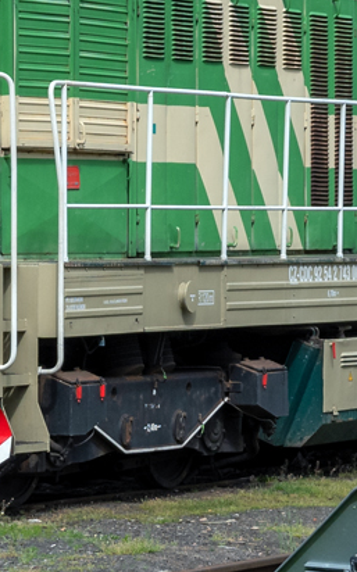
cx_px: 194
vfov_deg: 10.2
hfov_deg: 6.4
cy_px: 181
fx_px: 3211
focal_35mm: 206
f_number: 9
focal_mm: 35
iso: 200
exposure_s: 1/640
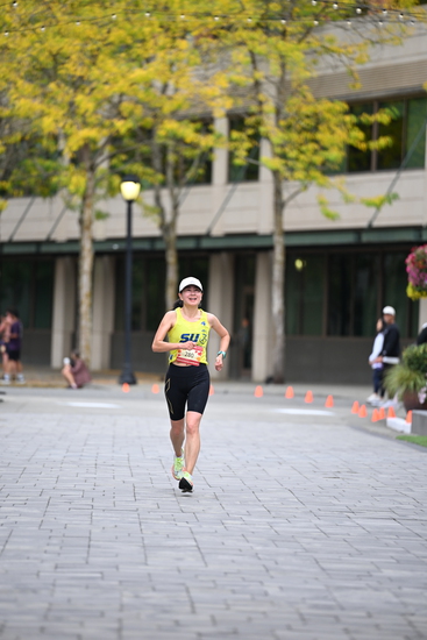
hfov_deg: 6.9
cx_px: 214
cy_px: 320
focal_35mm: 200
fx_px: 3556
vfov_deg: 10.3
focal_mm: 200
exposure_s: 1/1600
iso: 640
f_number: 2.8
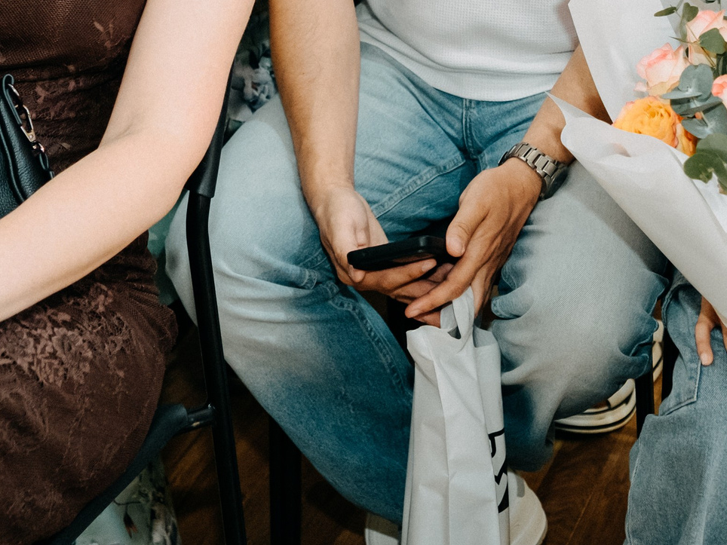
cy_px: -86
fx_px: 2037
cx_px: 443
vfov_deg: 14.8
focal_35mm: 97
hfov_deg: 20.2
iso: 1000
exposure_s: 1/160
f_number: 2.8
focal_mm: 25.4
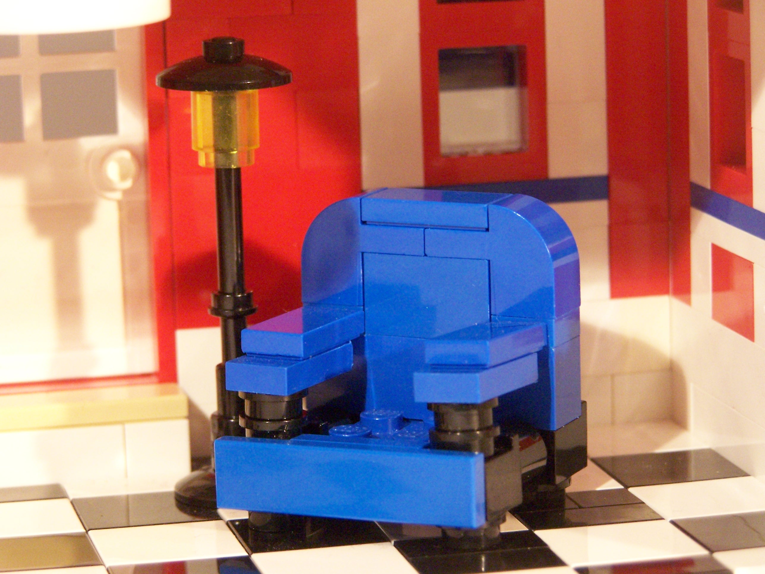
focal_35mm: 128
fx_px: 2829
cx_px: 382
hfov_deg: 15.4
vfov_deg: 11.6
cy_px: 287
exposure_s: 1/8
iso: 400
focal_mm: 21.2
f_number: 3.6
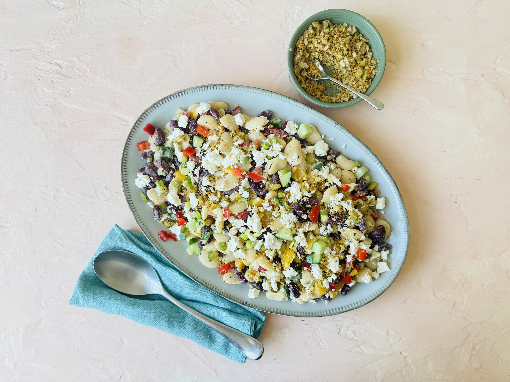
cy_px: 191
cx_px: 255
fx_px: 354
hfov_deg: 71.6
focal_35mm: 24
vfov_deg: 56.8
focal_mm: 6.76
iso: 80
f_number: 1.78
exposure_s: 1/131
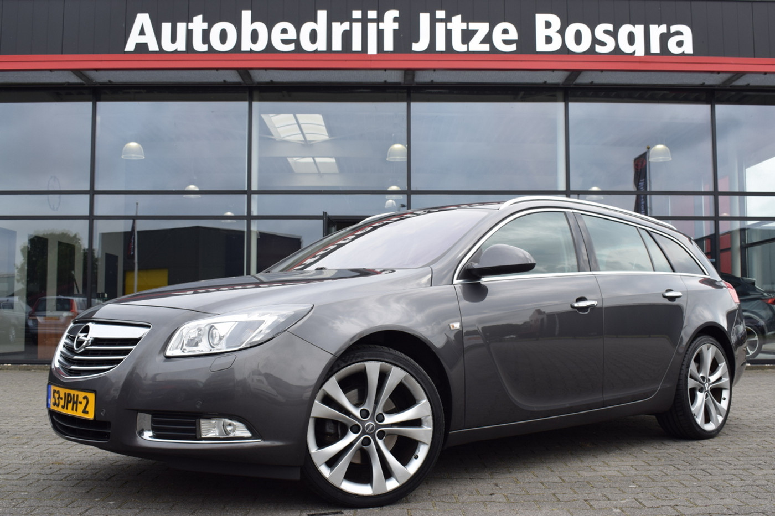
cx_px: 388
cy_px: 258
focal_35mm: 39
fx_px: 839
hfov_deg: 49.6
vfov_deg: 34.2
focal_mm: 26
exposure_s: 1/250
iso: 220
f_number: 8
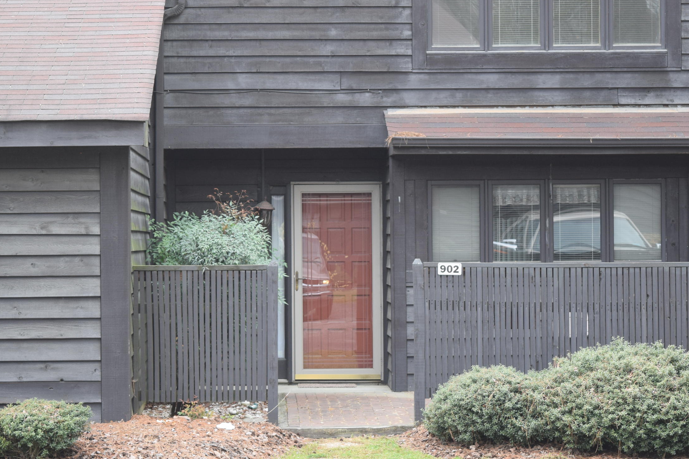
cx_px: 338
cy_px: 211
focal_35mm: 113
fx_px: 2156
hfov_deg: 18.2
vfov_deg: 12.2
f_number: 6.3
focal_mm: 55
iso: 400
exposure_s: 1/160
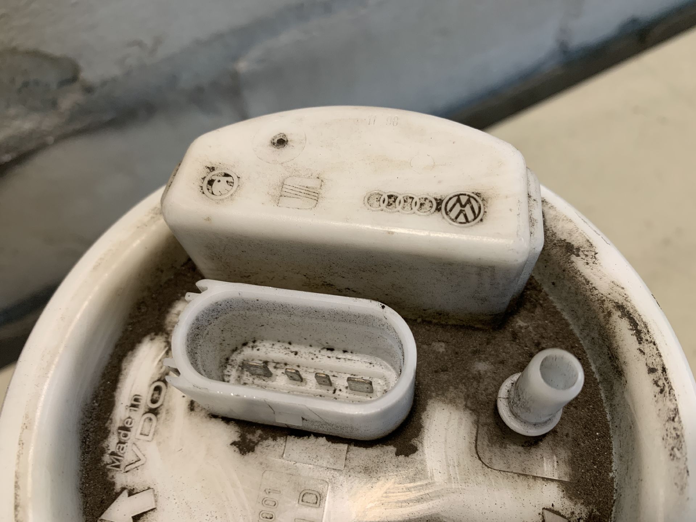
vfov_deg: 53.1
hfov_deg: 67.3
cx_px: 348
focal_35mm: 26
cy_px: 261
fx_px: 523
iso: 64
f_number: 1.8
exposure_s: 1/50
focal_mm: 4.25
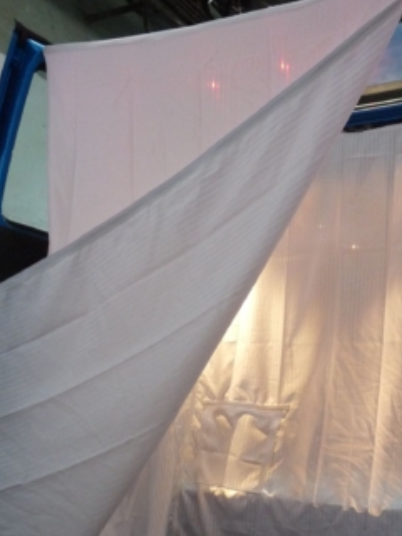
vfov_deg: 41.5
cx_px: 266
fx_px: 697
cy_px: 356
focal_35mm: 45
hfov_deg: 31.9
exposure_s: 1/20
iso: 400
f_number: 2.8
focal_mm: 4.8
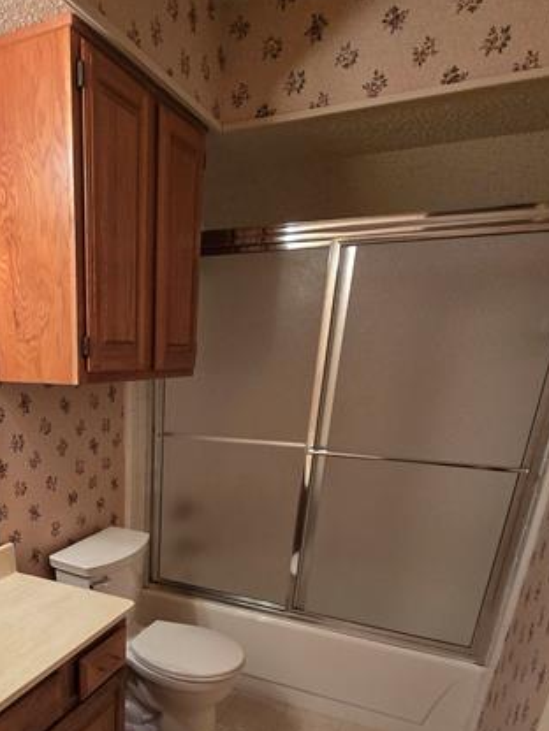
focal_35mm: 24
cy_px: 585
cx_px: 135
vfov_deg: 65.2
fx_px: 508
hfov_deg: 54.1
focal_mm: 2.2
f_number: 2.2
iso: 250
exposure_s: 1/60
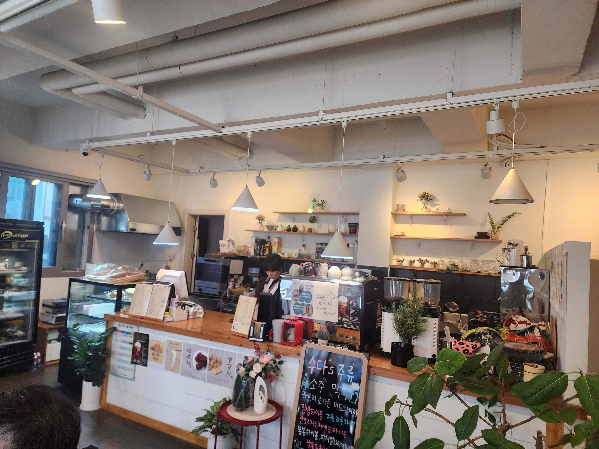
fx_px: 398
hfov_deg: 73.9
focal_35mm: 23
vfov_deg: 58.9
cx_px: 300
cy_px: 224
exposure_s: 1/120
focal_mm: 6.4
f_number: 1.8
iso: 250
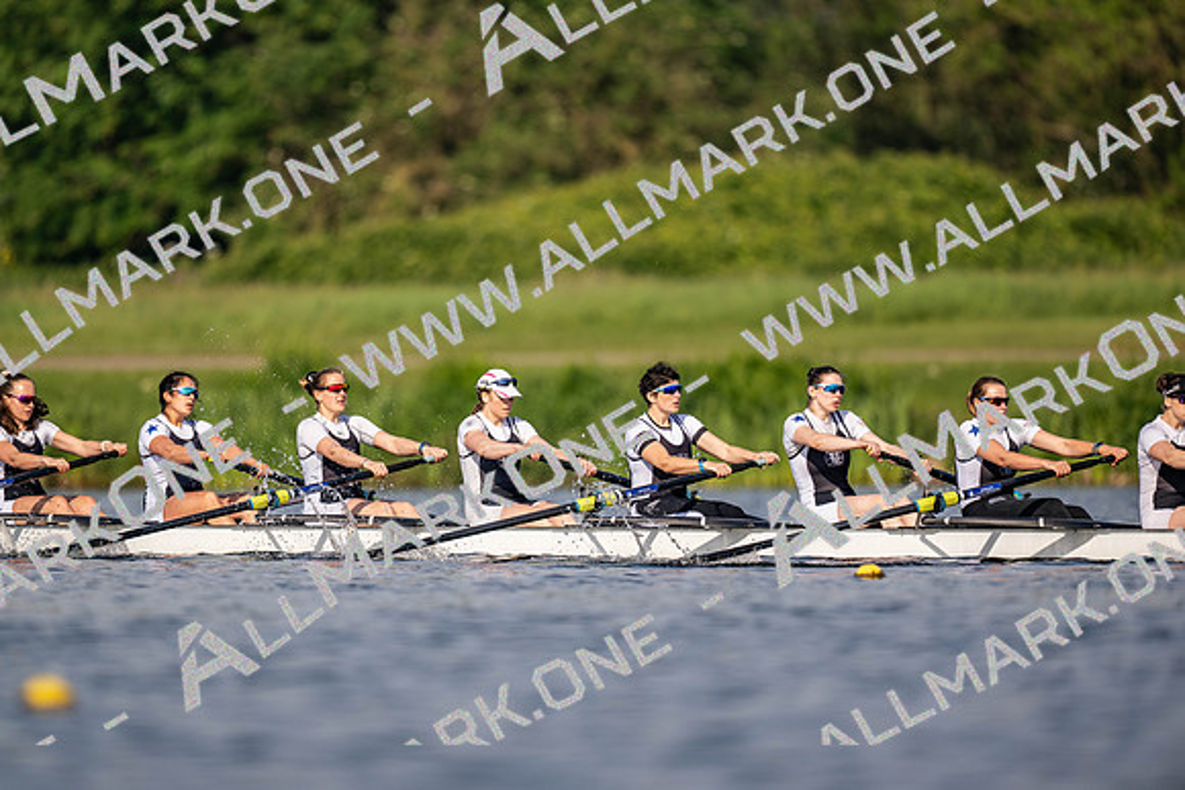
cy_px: 395
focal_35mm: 600
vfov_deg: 2.3
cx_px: 592
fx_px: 19754
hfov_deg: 3.4
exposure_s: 1/2500
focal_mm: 600
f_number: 4
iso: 220
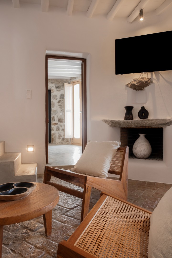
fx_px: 186
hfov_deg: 49.6
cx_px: 86
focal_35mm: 26
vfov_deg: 69.4
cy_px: 129
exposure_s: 1/2
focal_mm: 17.6
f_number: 13
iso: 400
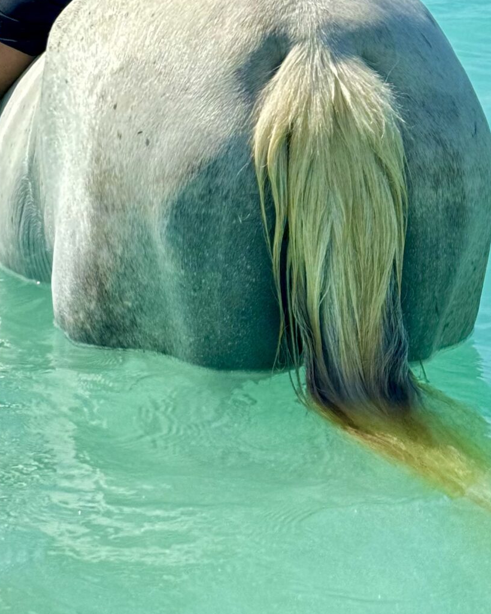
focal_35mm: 117
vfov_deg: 15.8
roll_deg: -2.2
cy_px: -131
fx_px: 2125
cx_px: 298
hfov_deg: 13.2
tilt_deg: -4.8
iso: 64
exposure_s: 1/3096
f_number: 1.78
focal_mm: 6.76
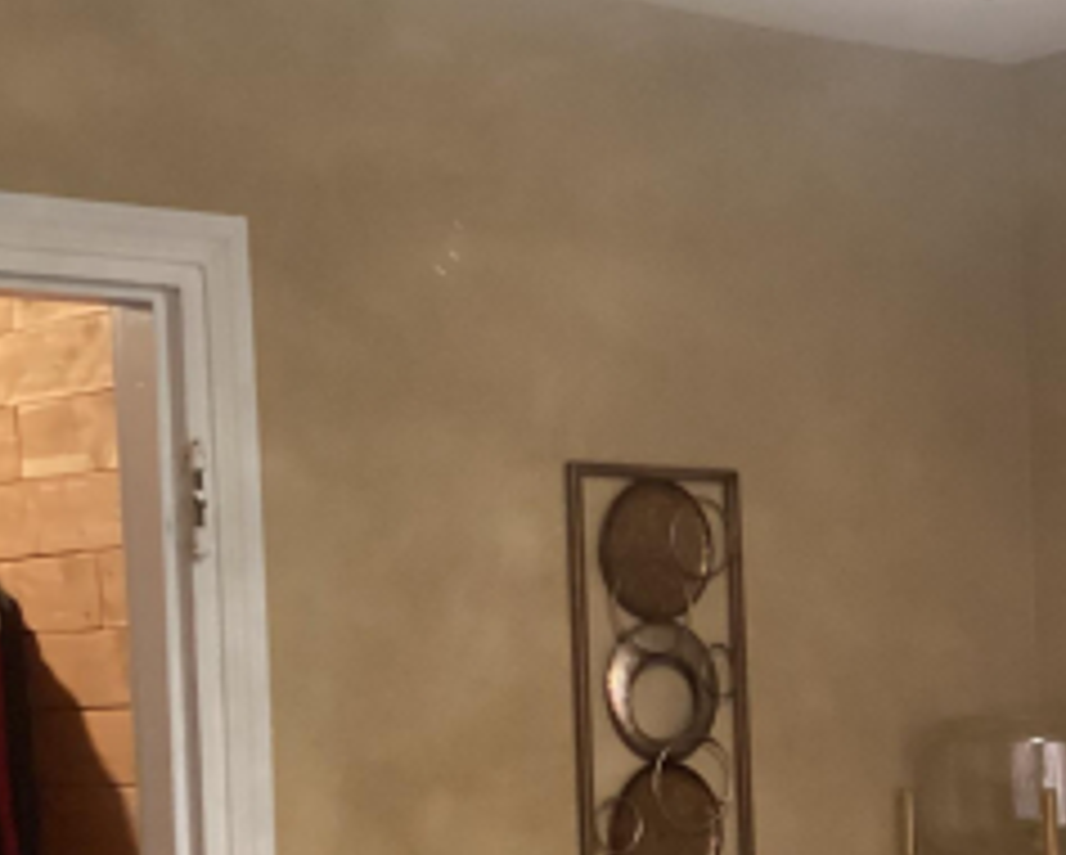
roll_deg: +1.9
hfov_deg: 21.6
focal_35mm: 85
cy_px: 706
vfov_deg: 17.9
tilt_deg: +0.2
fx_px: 2684
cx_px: 1095
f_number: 2.4
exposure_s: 1/30
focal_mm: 3.3
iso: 640
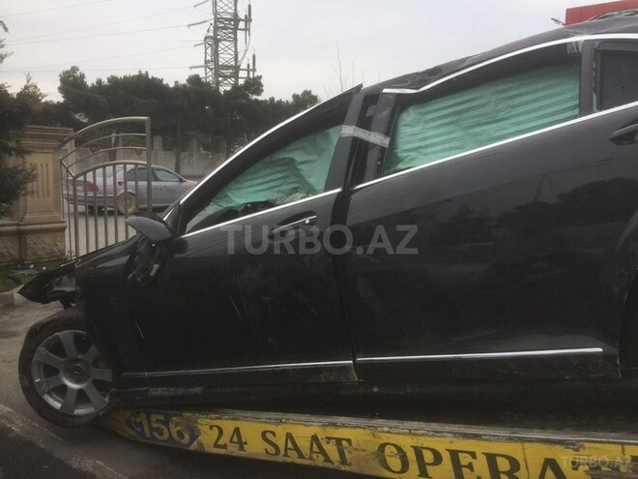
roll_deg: -2.3
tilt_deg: -5.1
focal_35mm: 29
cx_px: 319
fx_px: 534
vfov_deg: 48.2
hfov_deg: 61.7
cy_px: 240
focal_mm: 4.15
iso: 32
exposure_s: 1/707
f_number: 2.2
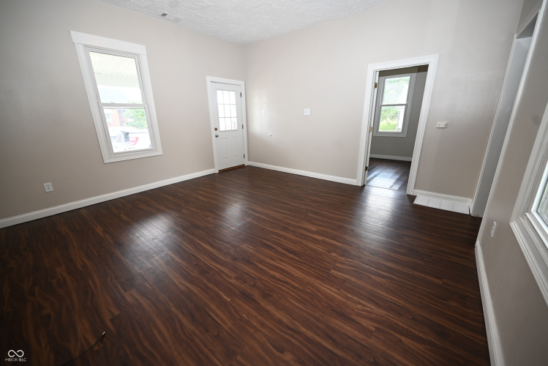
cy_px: 183
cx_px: 274
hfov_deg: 104.2
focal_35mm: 14
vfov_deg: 81.3
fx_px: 213
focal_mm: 14
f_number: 4
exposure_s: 1/60
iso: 320
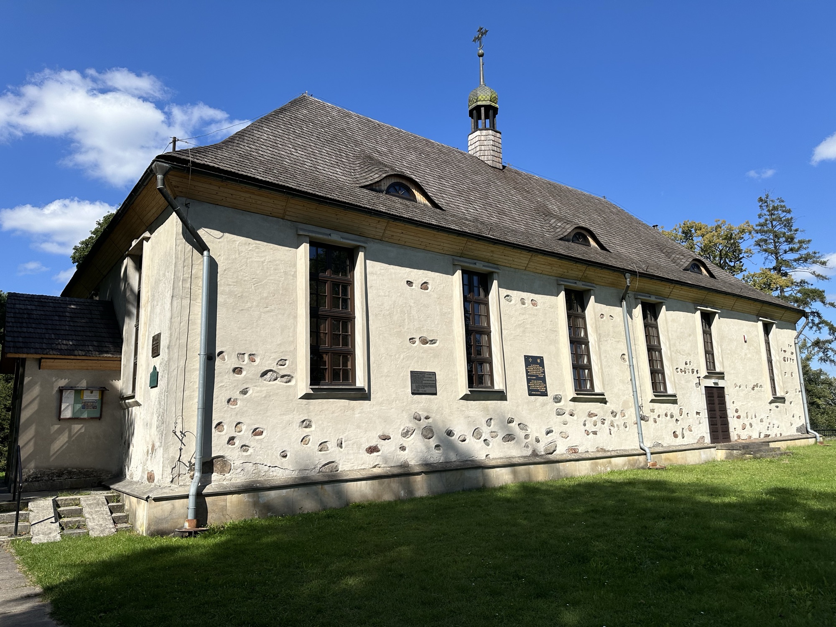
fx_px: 580
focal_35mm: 24
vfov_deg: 56.8
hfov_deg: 71.6
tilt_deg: +11.1
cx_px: 418
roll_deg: +1.6
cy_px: 314
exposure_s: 1/5263
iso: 80
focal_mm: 6.86
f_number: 1.78
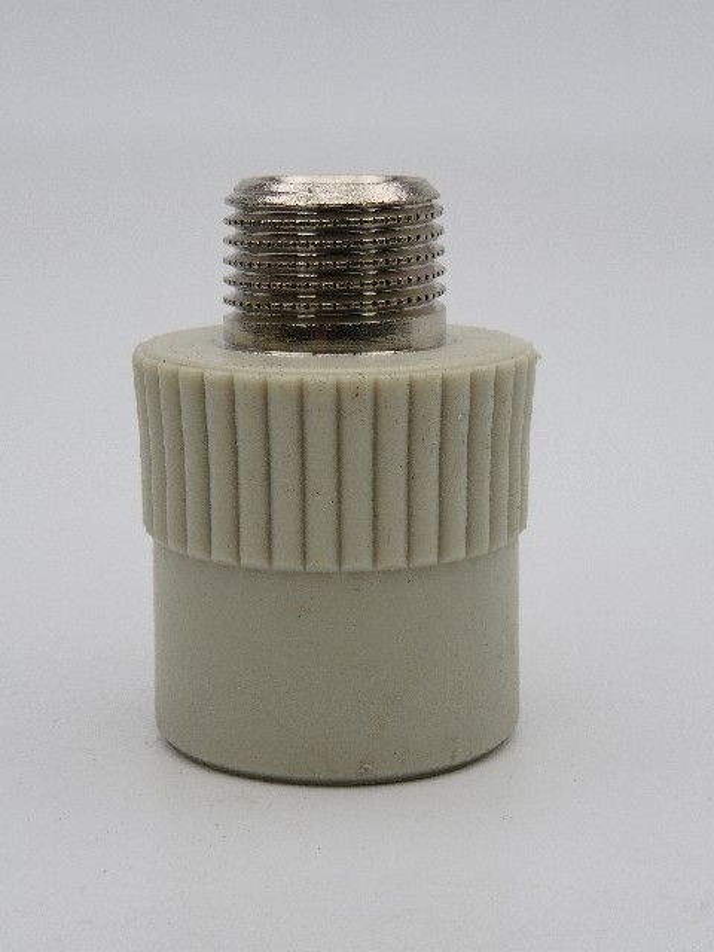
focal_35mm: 66
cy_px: 476
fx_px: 1815
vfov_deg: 29.4
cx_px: 357
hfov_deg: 22.3
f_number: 8
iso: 100
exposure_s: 1/400
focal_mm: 14.1
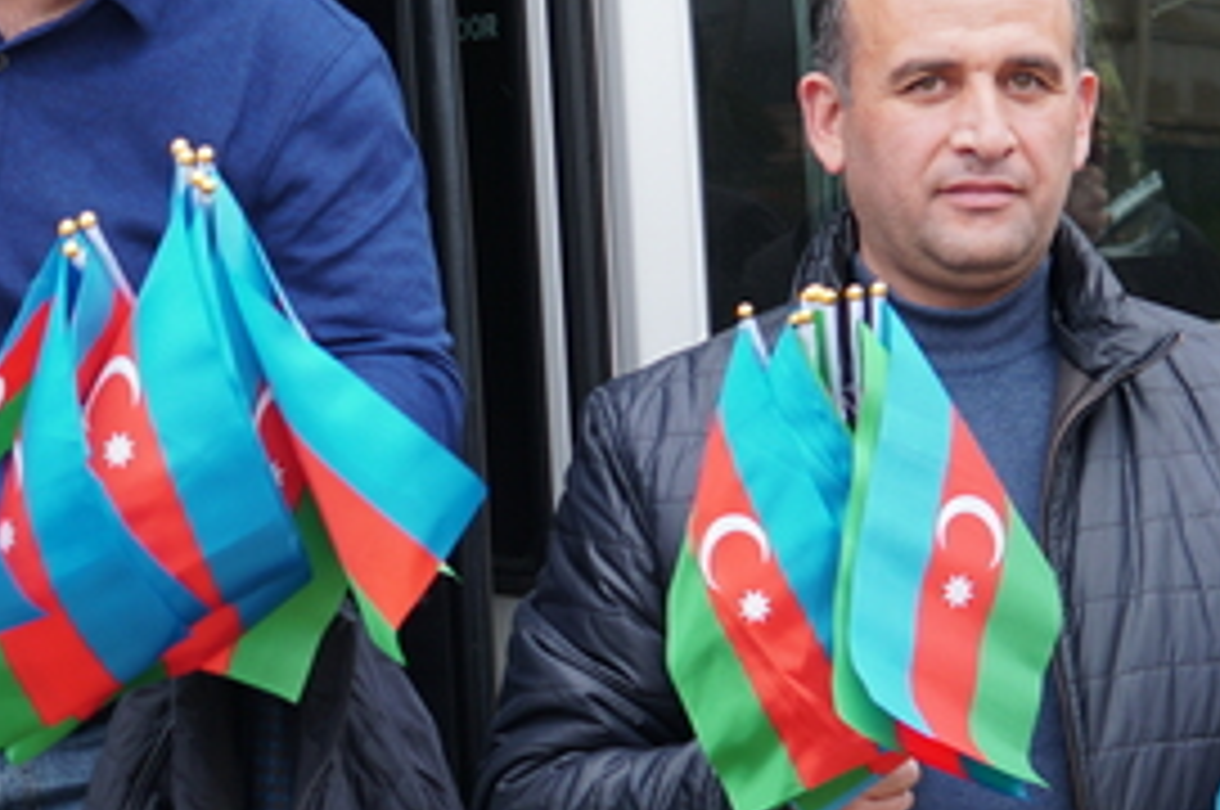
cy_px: 524
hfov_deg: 15.1
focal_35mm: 133
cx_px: -68
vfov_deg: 10.3
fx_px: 4502
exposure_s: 1/250
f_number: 2.8
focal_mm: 30
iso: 100
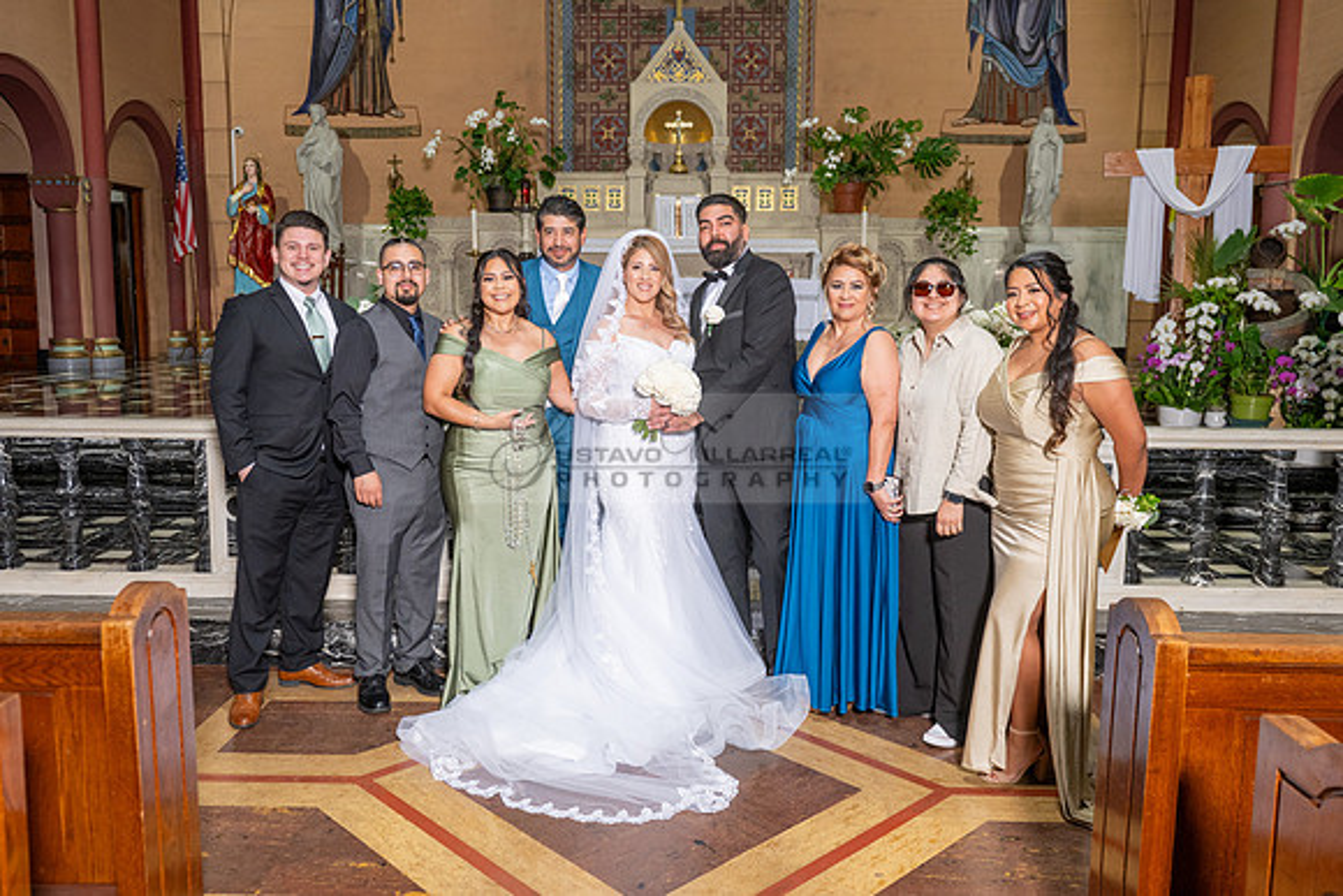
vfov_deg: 47.4
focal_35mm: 27
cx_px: 649
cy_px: 428
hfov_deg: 66.7
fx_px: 1020
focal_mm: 24
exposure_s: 1/200
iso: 800
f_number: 4
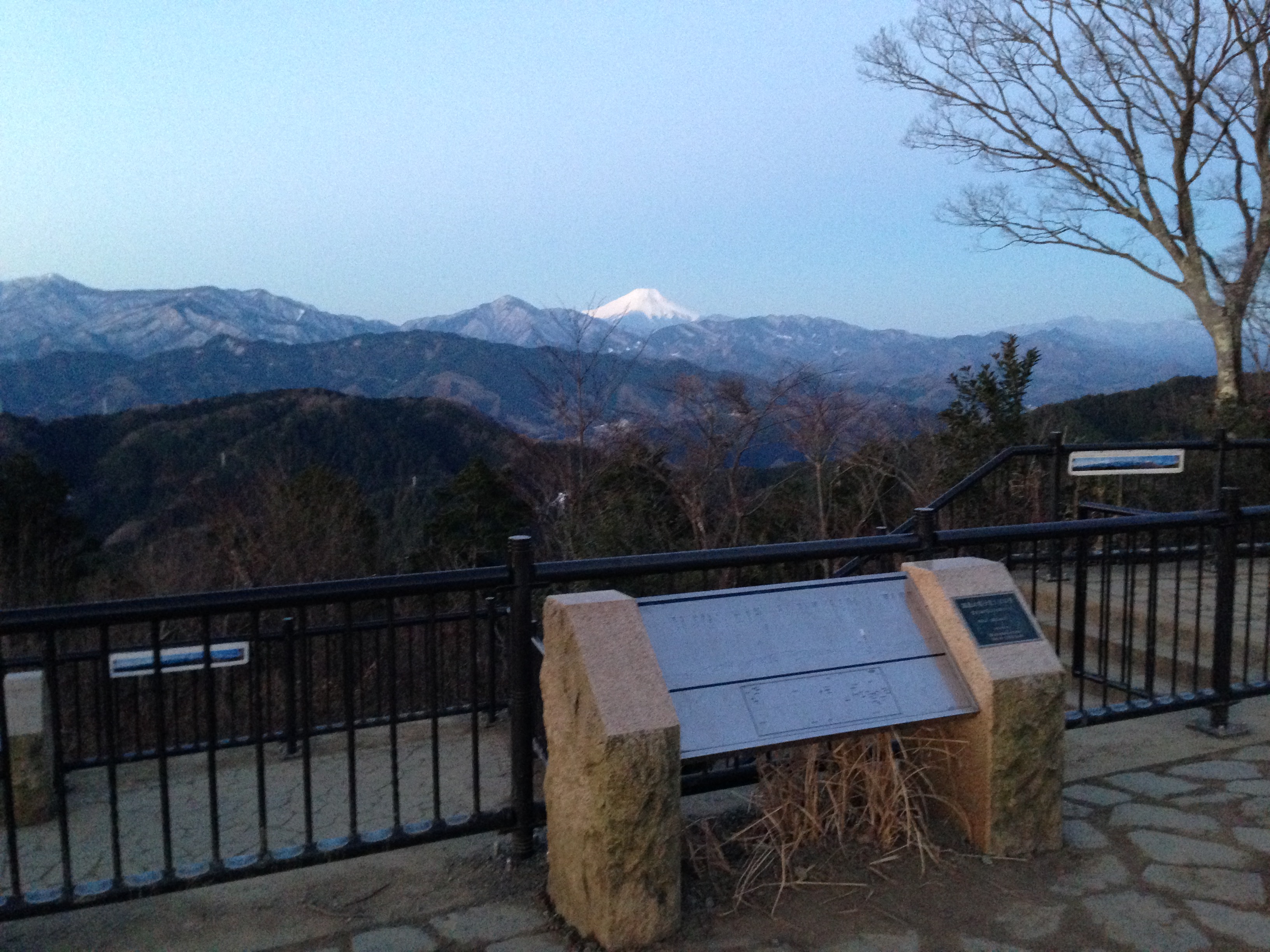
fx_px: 1211
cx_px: 635
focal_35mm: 33
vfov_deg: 42.9
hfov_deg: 55.4
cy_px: 476
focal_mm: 4.12
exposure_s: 1/15
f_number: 2.4
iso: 400
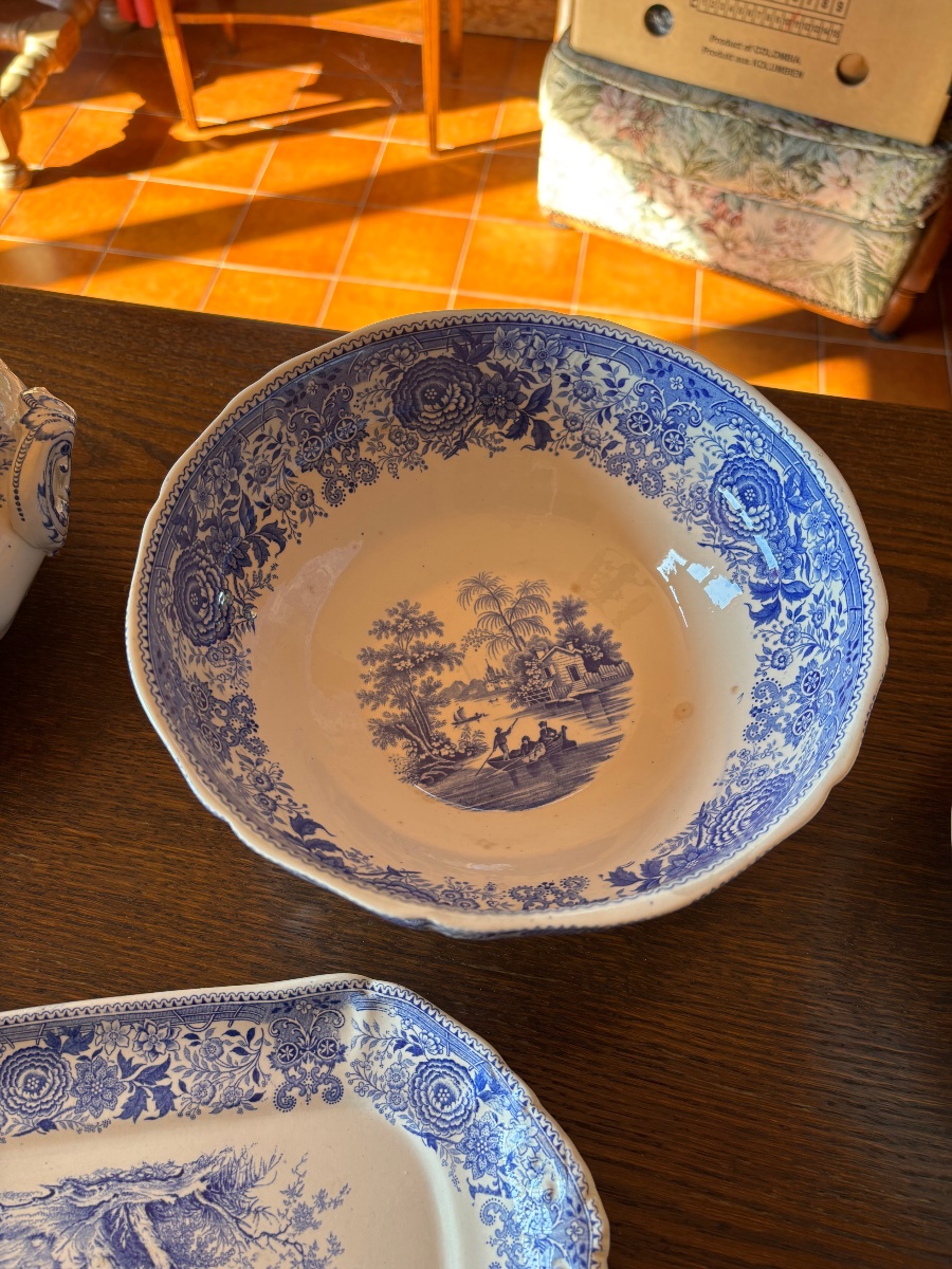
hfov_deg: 53.1
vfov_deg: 67.3
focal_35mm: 26
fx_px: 953
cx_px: 476
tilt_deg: -58.5
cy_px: 634
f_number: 1.6
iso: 50
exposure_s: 1/121
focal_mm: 5.96
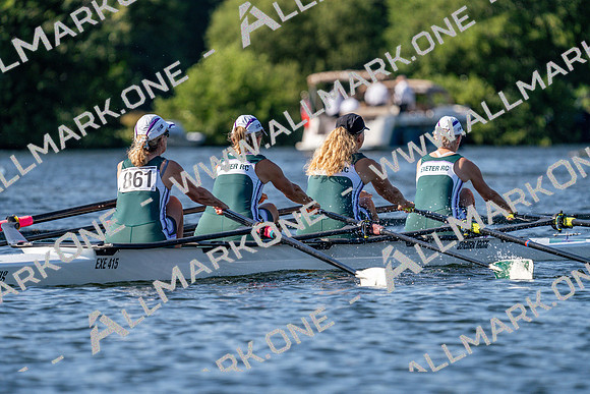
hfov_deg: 5.2
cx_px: 295
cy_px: 197
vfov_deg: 3.4
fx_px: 6557
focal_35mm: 400
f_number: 6.3
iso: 320
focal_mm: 400
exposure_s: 1/1600
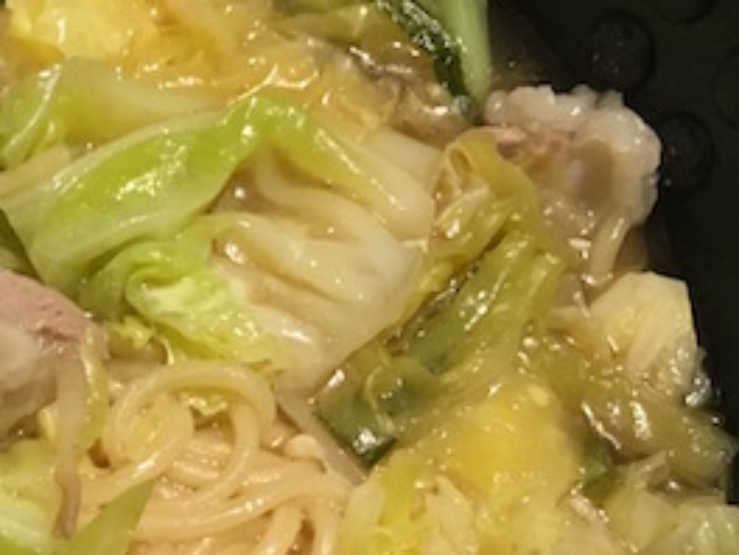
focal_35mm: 88
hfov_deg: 20.7
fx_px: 1879
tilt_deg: -66.3
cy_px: 451
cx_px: -165
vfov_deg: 16.6
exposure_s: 1/33
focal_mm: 4.15
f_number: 2.2
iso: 200
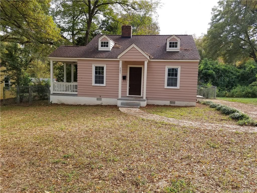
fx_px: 193
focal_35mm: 26
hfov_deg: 67.3
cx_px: 128
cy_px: 96
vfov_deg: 53.1
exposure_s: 1/502
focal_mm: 4.3
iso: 50
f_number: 1.7
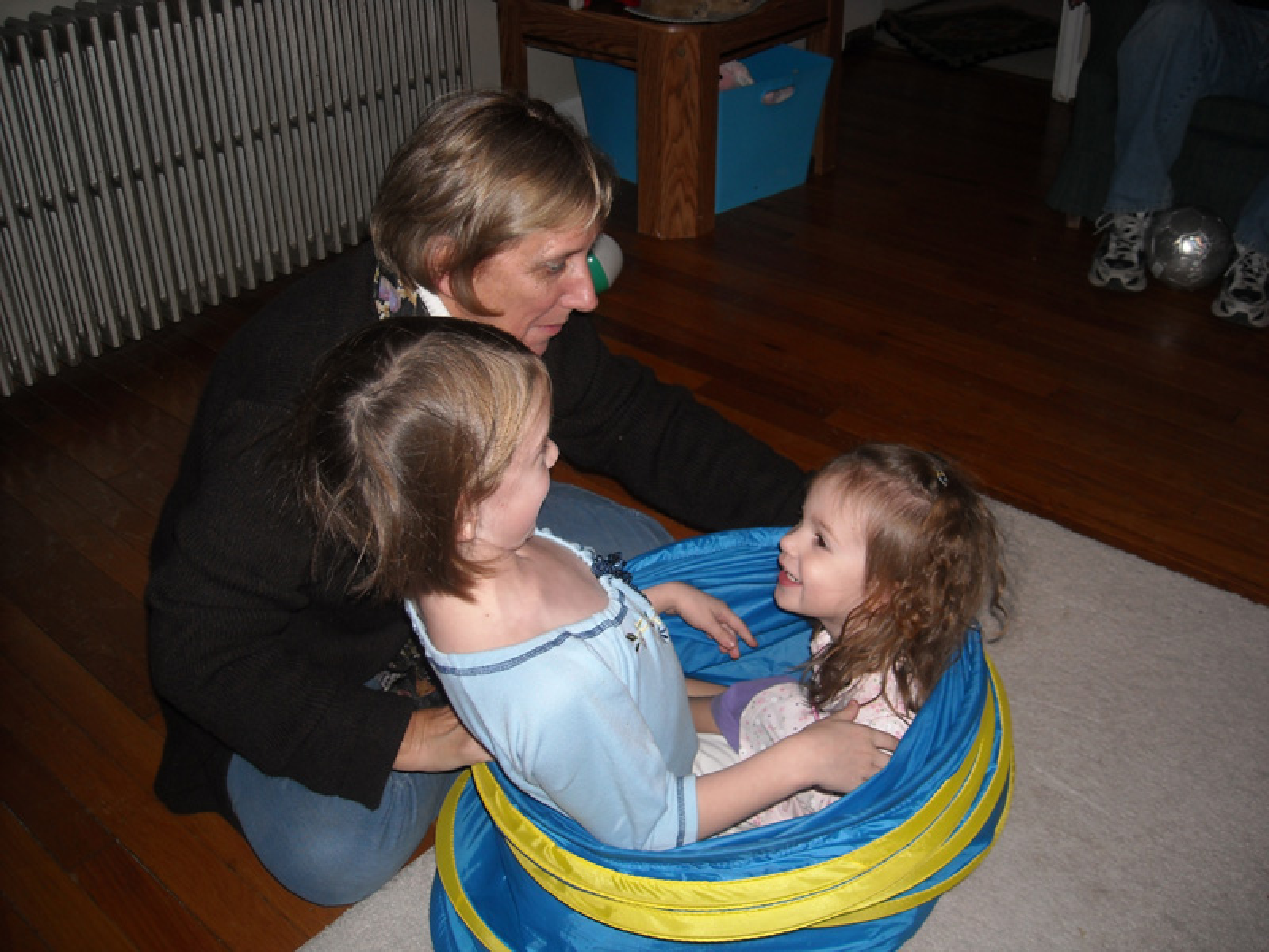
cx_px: 634
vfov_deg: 40.7
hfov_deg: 52.6
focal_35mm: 35
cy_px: 476
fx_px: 1283
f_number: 2.8
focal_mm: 5.7
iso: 64
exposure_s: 1/60
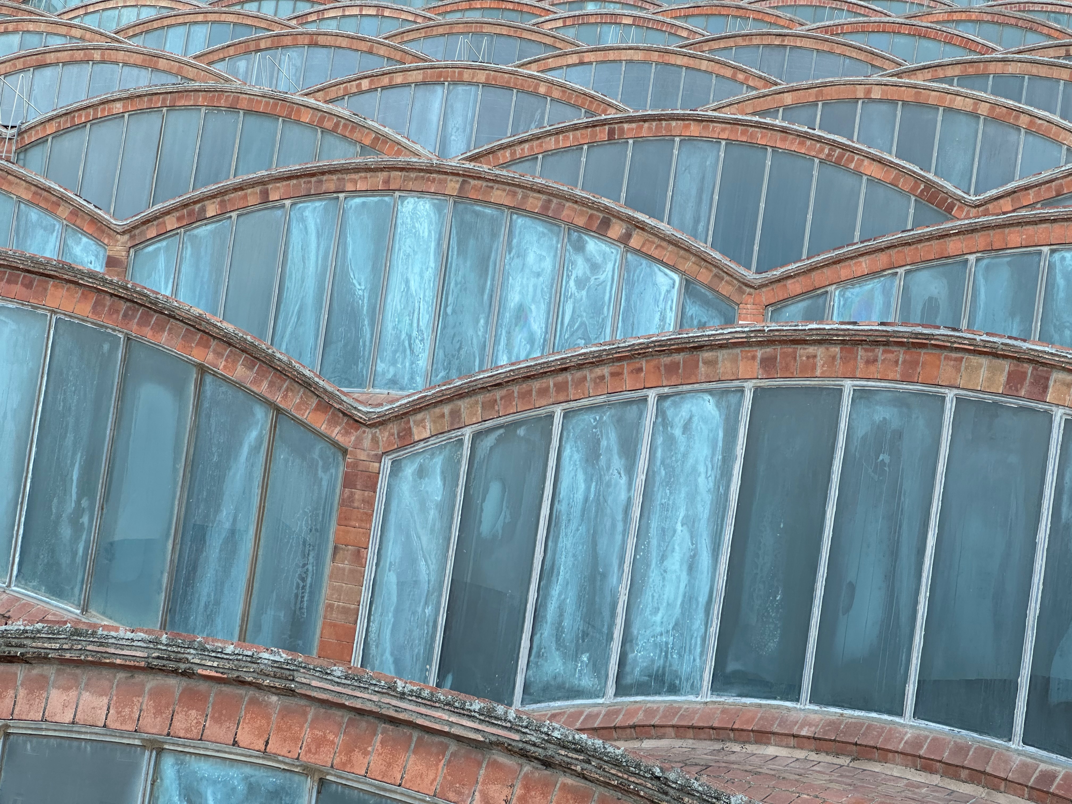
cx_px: 536
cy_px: 402
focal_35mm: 77
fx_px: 2385
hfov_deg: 25.3
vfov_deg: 19.1
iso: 64
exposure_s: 1/99
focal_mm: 9
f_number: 2.8
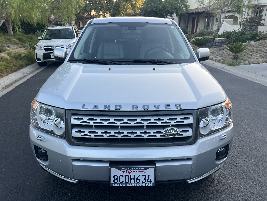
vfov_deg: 53.1
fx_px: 201
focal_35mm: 26
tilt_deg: -19.3
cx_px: 134
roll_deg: -1.0
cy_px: 100
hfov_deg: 67.3
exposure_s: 1/391
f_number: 1.5
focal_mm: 5.7
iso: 50
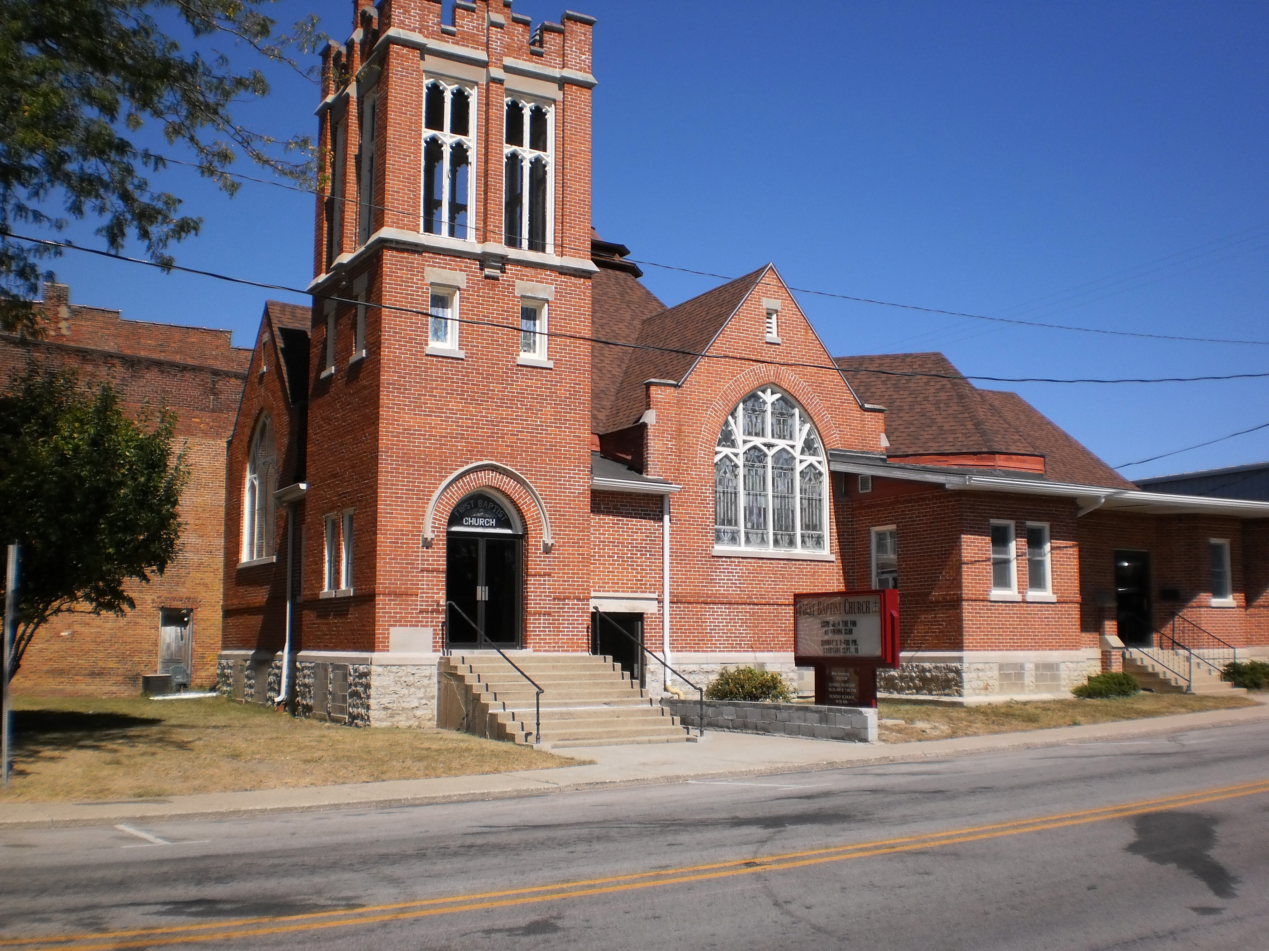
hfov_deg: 51.4
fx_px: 1320
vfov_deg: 39.7
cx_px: 634
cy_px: 476
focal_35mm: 36
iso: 100
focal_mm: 6.3
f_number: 4.6
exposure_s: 1/1250
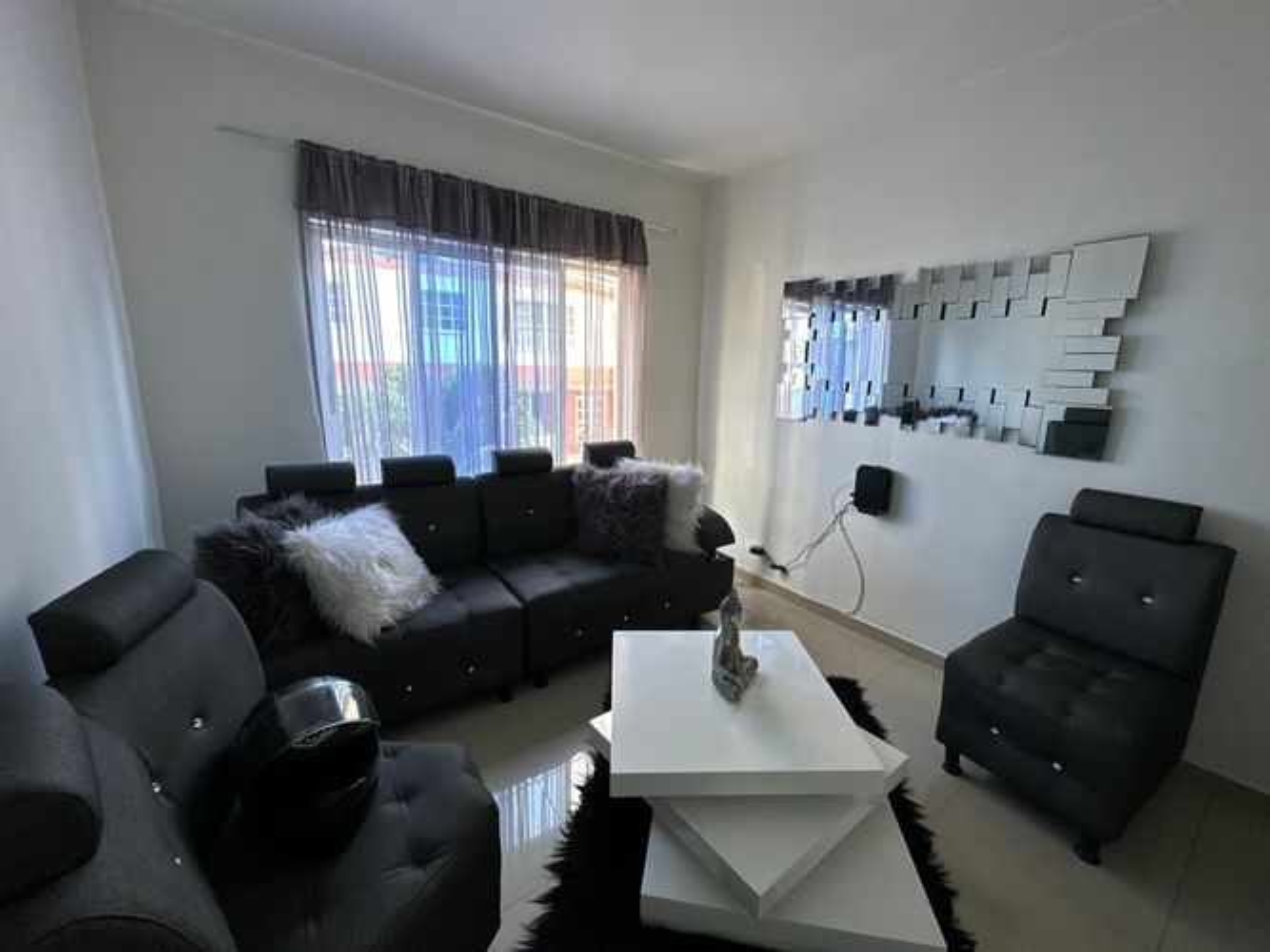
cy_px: 476
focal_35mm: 14
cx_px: 635
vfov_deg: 85.7
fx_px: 514
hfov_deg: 102.1
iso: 125
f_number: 2.2
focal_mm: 2.22
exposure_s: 1/63
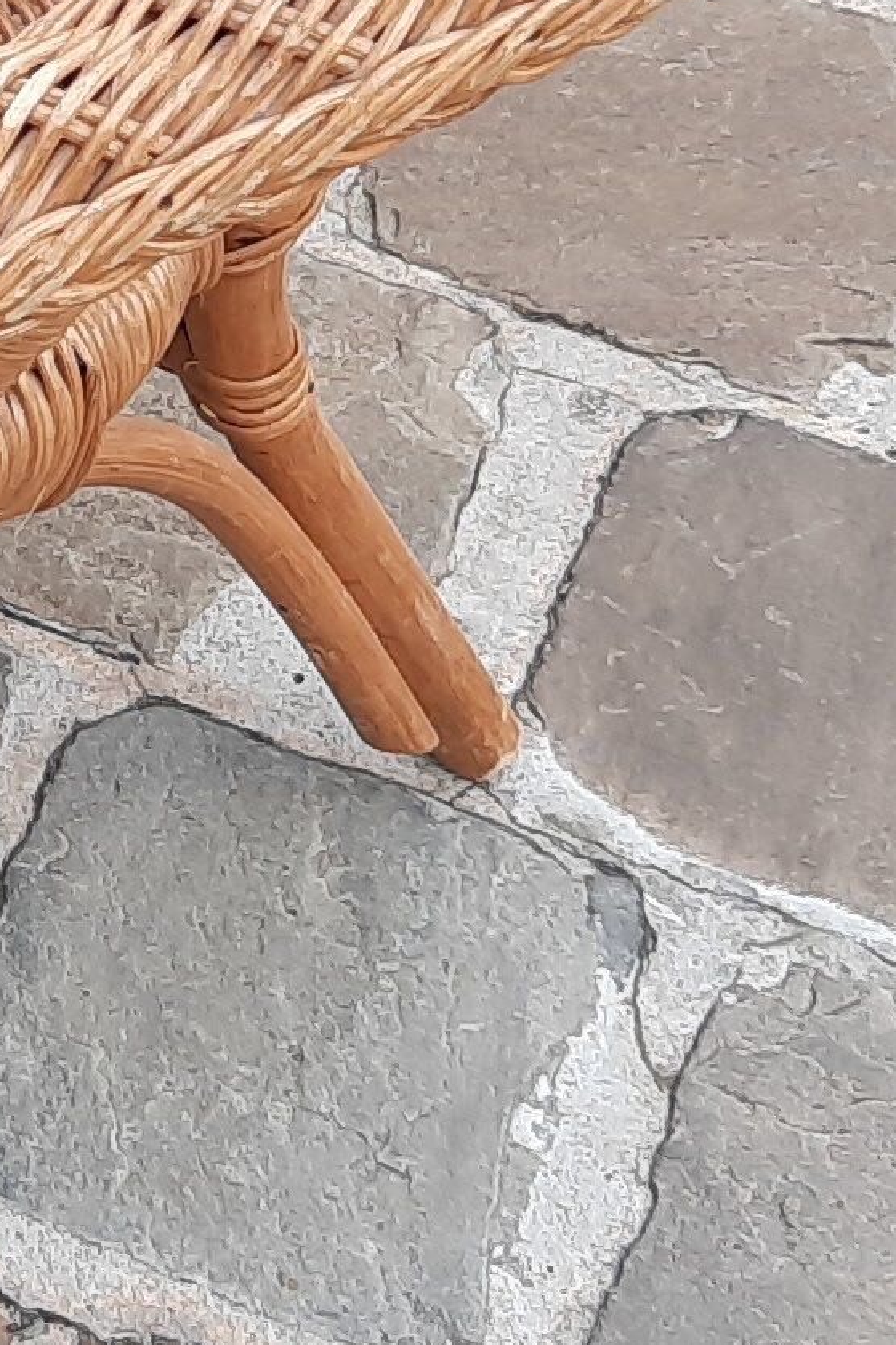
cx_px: -370
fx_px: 4631
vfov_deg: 16.3
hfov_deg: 10.7
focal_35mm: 124
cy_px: 128
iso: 32
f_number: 2
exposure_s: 1/296
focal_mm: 4.6
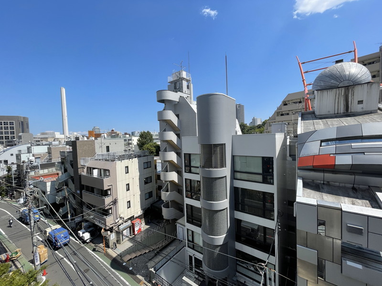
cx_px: 191
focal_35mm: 14
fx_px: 154
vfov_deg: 85.7
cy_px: 143
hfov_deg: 102.1
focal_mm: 1.55
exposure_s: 1/978
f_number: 2.4
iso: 25
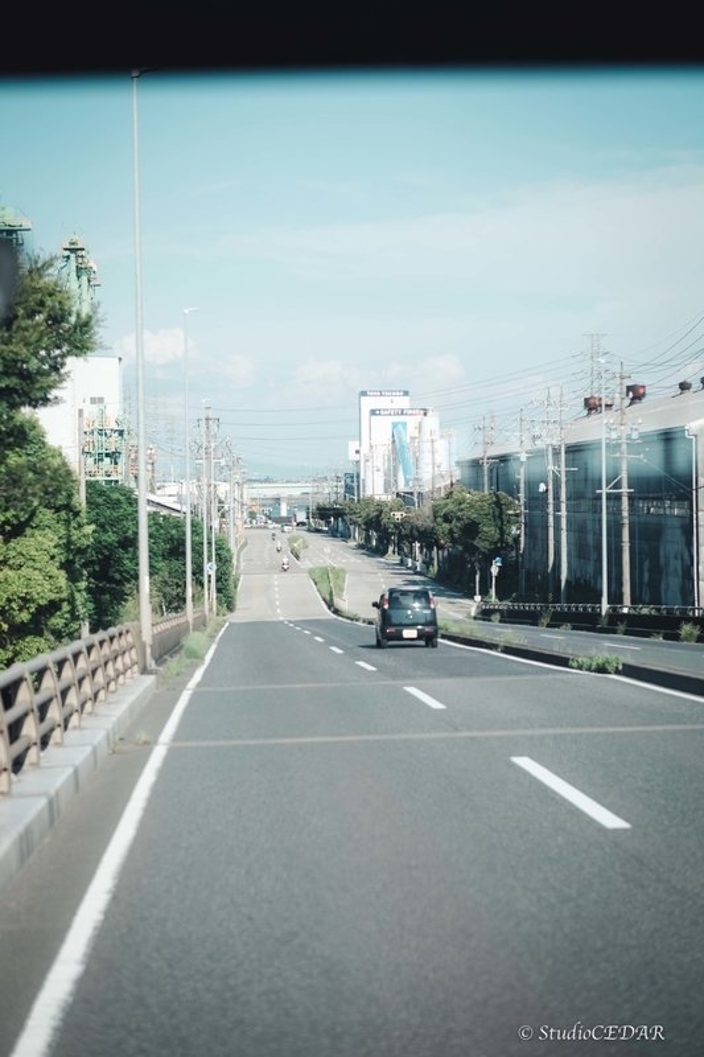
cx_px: 352
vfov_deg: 24.2
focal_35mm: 84
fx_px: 2465
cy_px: 528
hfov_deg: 16.3
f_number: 1.8
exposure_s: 1/4000
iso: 200
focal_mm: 56
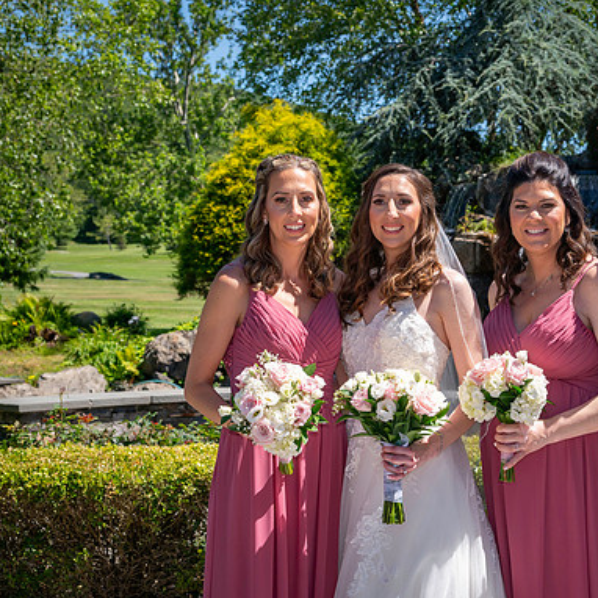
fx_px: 1309
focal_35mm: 67
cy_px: 301
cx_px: 449
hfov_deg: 25.4
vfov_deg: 25.7
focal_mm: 52
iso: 500
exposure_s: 1/1000
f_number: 9
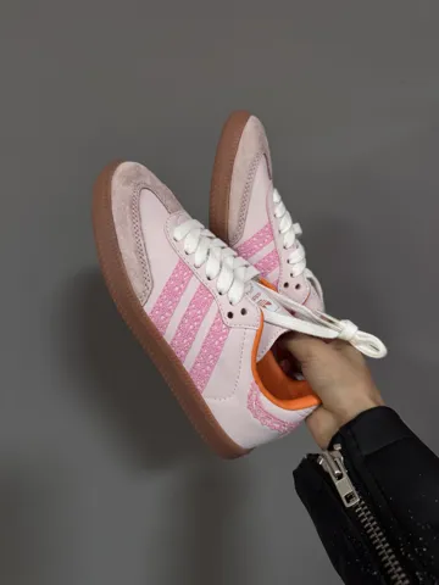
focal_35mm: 24
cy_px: 292
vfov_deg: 71.6
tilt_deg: -10.5
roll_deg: +3.1
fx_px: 406
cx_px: 220
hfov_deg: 56.8
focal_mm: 6.76
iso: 200
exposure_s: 1/71
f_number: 1.78
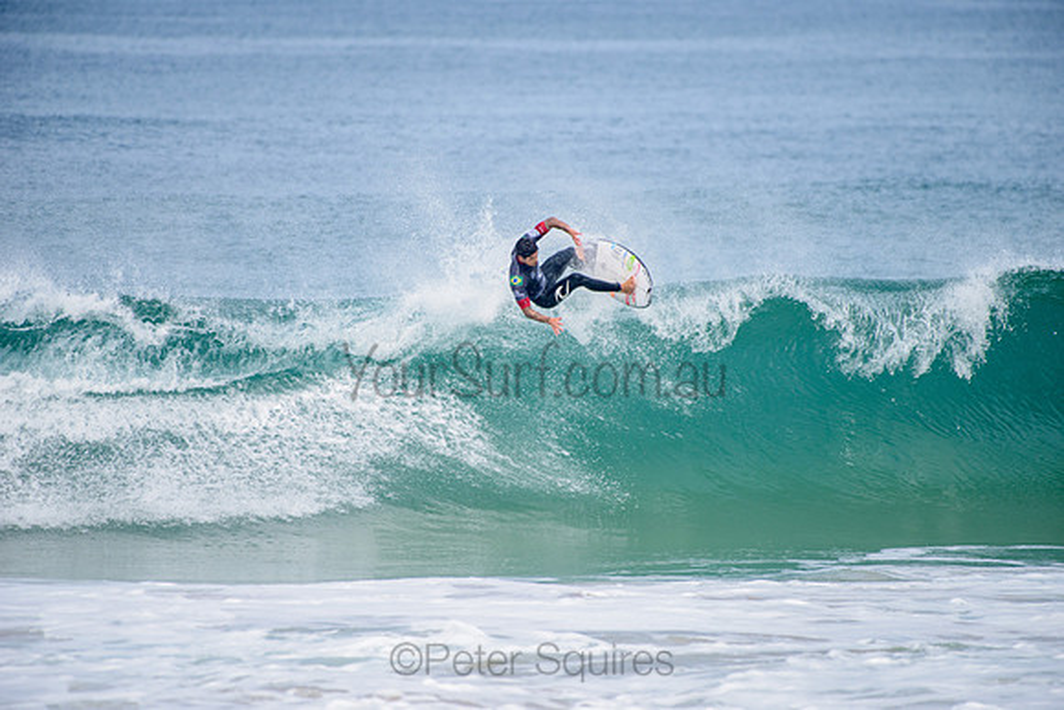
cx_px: 532
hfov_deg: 4.1
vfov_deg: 2.8
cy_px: 355
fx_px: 14781
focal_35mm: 500
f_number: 5.6
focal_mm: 500
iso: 250
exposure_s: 1/2000
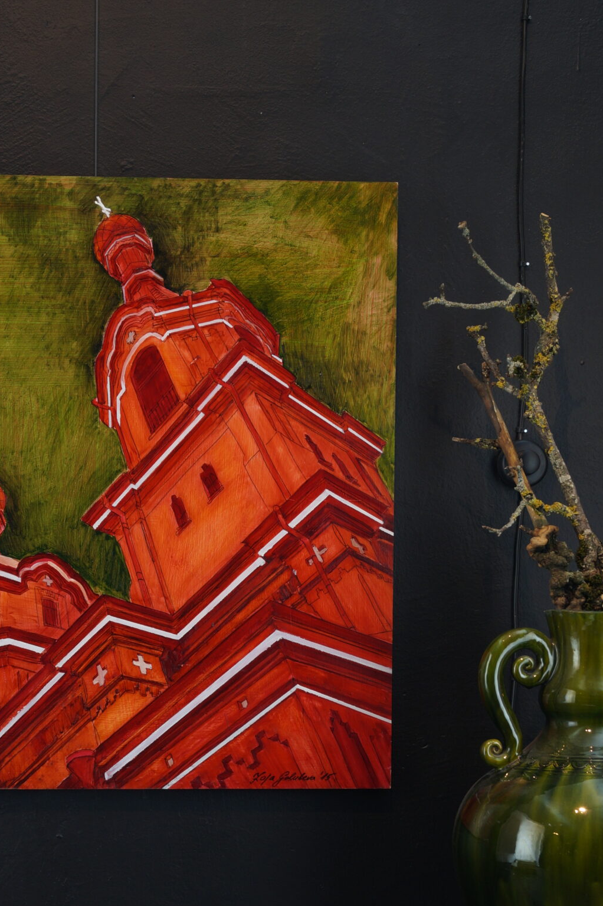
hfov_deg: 18.1
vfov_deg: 26.8
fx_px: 1887
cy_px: 631
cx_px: 166
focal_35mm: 75
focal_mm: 30
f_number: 8
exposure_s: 1/4
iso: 100
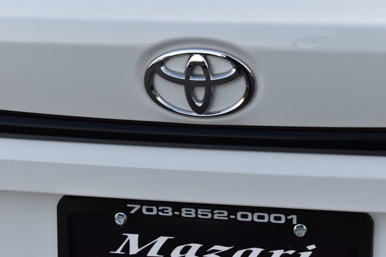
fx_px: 884
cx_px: 193
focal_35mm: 82
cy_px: 128
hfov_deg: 24.6
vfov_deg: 16.5
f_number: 8
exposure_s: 1/60
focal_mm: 55
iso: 400
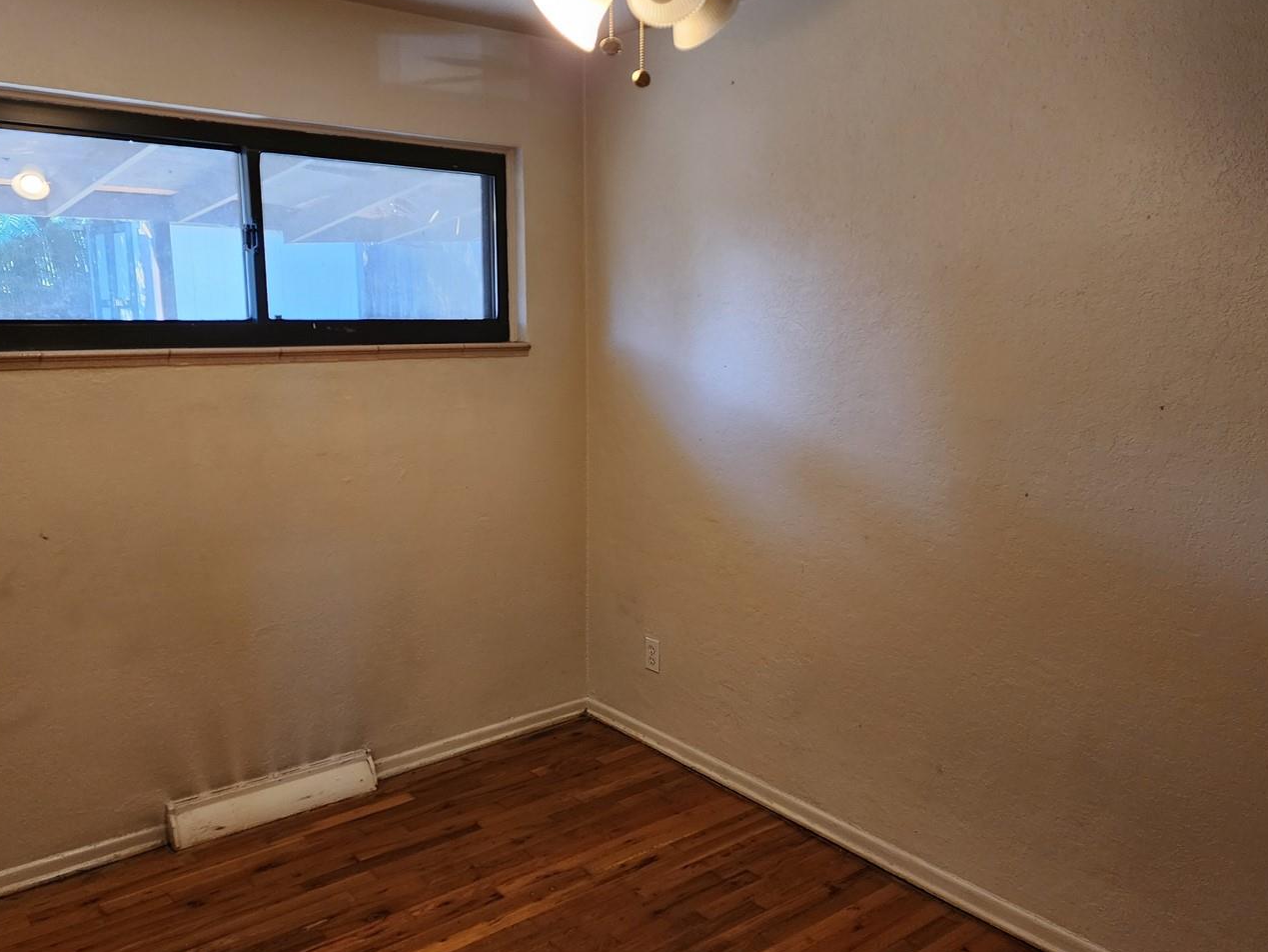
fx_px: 1062
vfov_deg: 48.2
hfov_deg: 61.7
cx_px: 626
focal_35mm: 29
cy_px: 493
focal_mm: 6.4
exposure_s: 1/120
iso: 250
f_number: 1.8
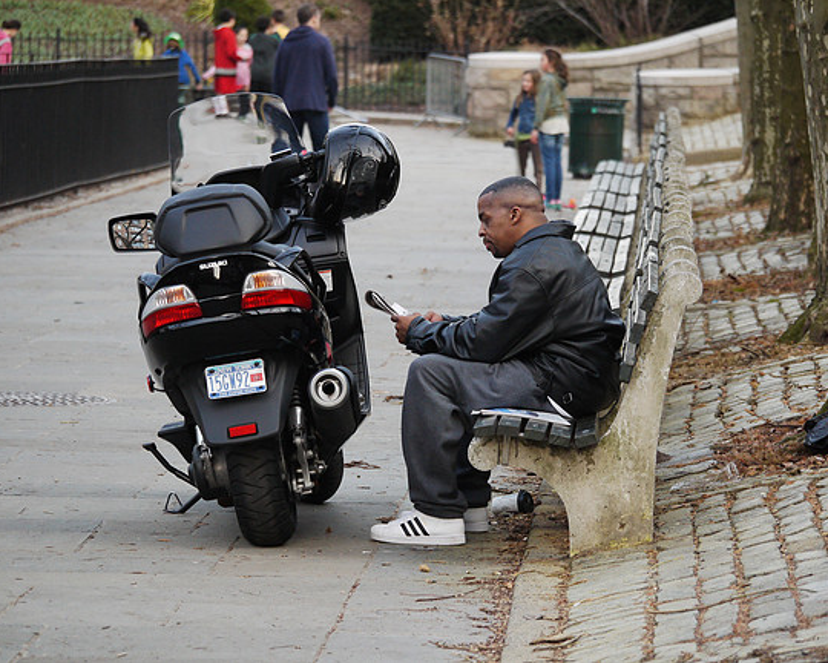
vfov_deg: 6.5
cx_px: 439
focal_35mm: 239
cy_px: 331
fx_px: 5857
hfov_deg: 8.1
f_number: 4.1
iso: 500
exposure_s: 1/320
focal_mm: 114
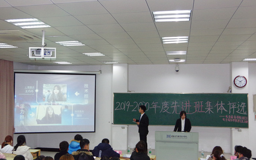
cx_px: 128
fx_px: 258
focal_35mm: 37
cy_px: 84
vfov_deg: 34.4
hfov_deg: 52.8
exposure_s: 1/180
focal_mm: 24
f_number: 5.6
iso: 3200
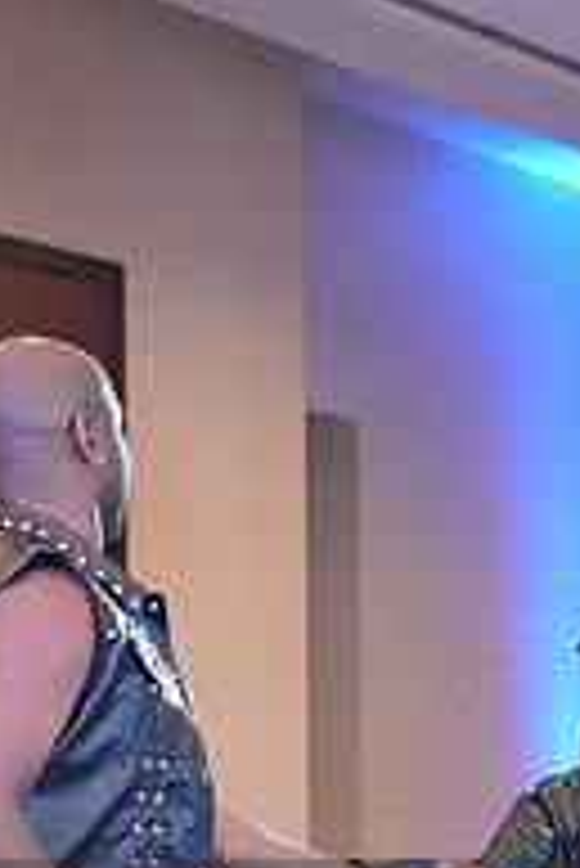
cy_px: 1012
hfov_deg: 9.0
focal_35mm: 153
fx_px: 3691
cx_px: 416
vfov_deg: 13.1
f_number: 4
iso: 12800
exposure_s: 1/400
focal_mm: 51
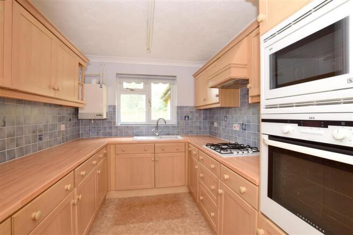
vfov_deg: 77.3
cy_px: 118
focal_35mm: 15
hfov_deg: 100.4
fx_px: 147
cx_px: 176
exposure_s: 1/5
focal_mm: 10
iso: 400
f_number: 11
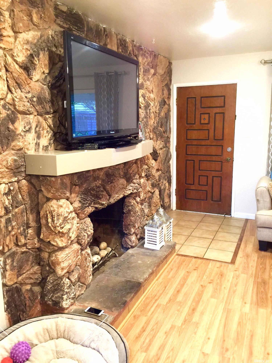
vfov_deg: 61.7
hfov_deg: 48.2
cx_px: 136
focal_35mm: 29
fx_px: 304
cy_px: 182
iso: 64
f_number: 2.2
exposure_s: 1/4
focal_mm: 4.15
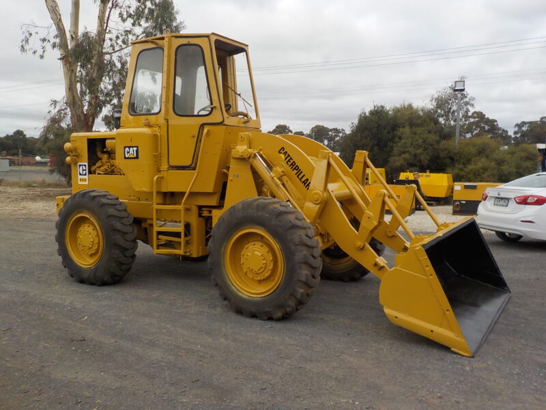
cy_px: 205
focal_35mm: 30
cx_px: 273
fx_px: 473
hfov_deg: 60.0
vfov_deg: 46.8
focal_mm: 4.1
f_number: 3.3
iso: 125
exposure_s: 1/800
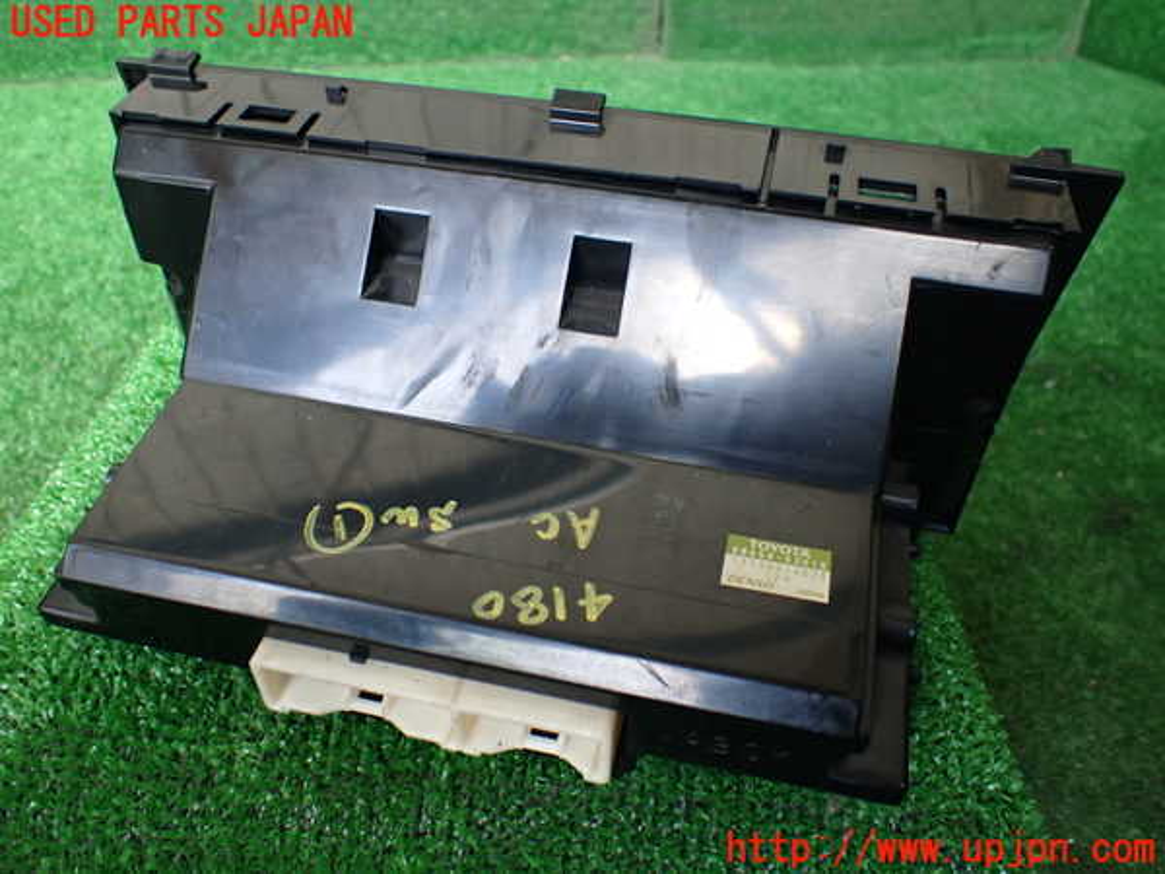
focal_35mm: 30
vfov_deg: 46.8
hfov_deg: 60.0
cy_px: 437
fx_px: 1010
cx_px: 582
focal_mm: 5.4
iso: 320
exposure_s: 1/125
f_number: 2.3
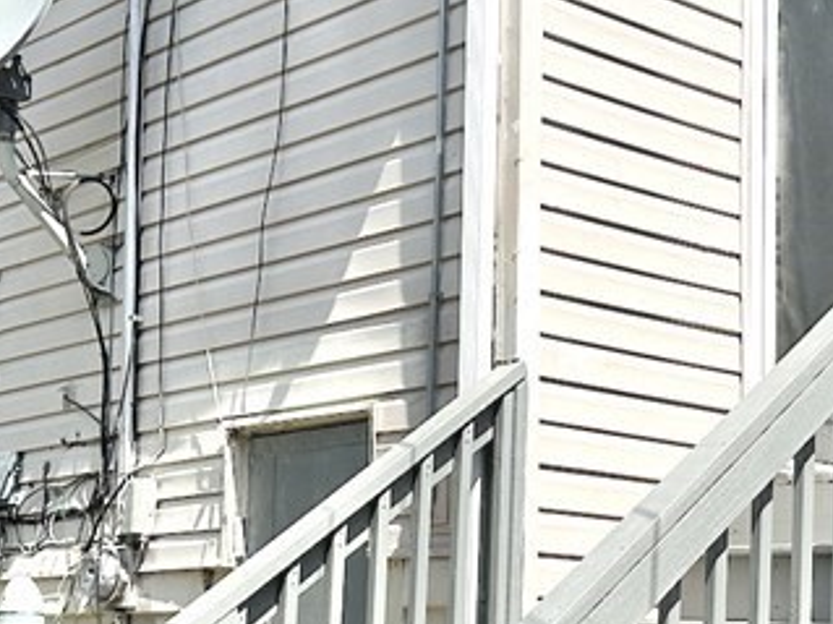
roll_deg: -0.9
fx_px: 1852
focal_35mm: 77
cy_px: 517
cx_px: 624
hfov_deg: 25.1
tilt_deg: +3.7
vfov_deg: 18.9
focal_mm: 6.86
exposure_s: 1/3472
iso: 80
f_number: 1.78
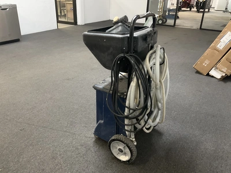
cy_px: 86
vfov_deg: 48.2
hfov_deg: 61.7
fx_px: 194
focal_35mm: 29
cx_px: 116
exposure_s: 1/30
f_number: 1.8
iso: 320
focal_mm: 3
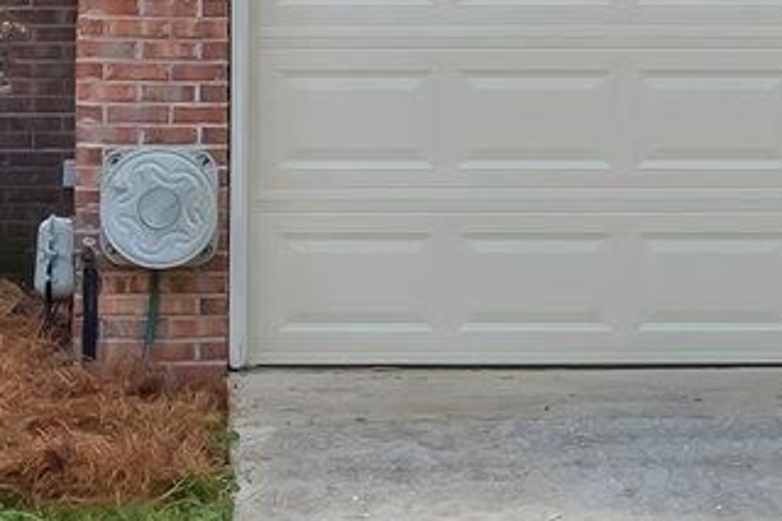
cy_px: 419
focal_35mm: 211
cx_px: 467
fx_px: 4581
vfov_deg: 6.5
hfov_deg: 9.8
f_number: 8
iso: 320
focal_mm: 21.9
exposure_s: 1/220
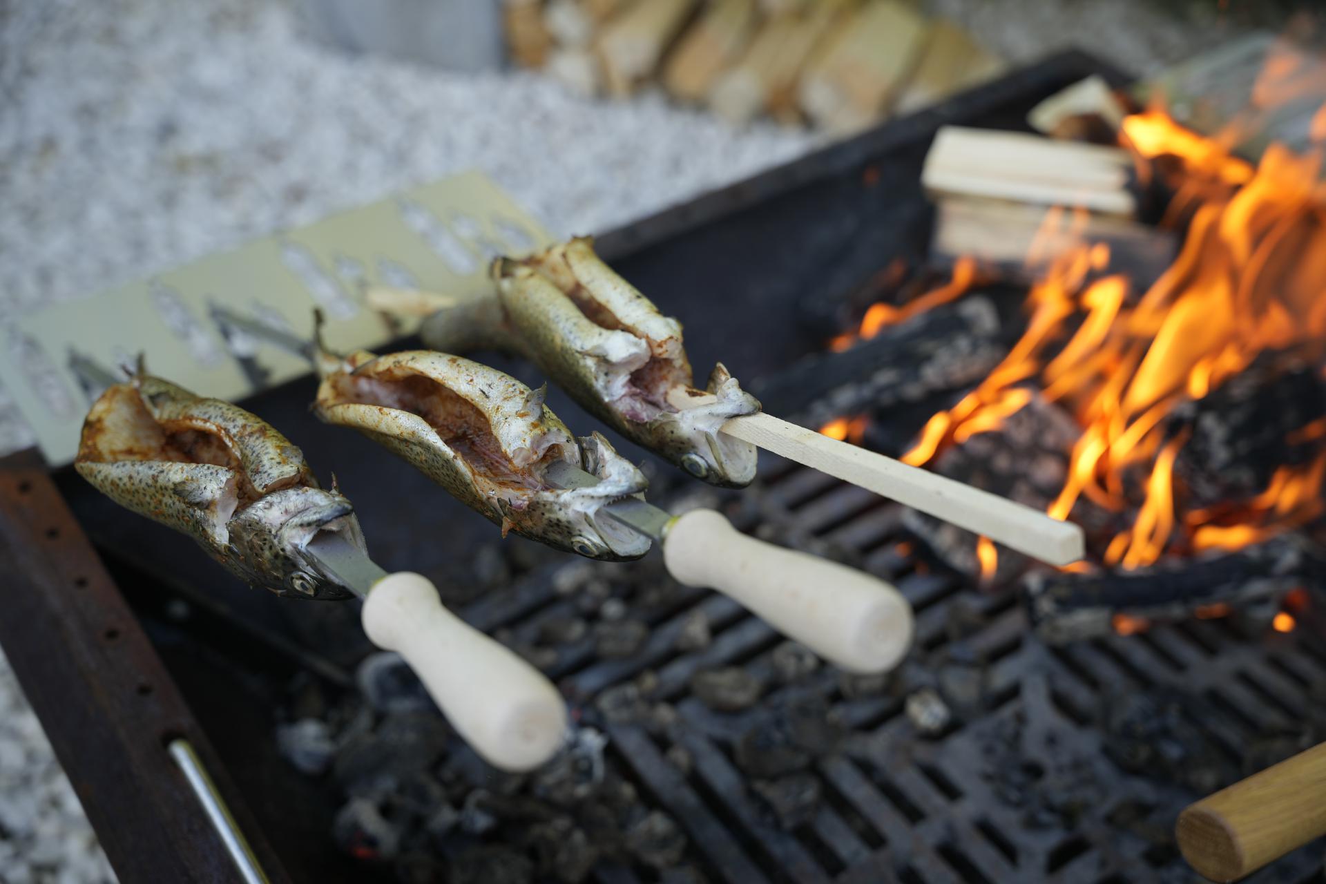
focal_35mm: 44
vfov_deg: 30.3
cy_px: 442
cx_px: 663
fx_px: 1635
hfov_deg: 44.1
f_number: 3.2
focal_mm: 44.4
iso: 100
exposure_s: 1/200
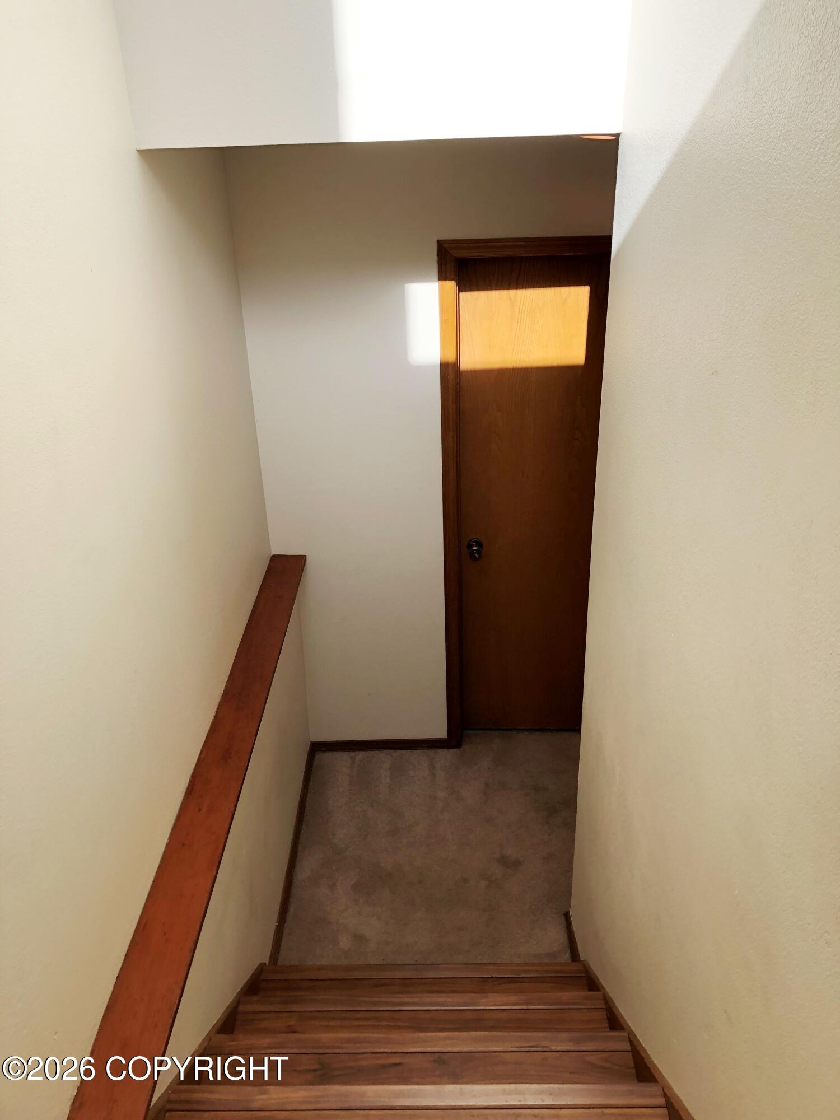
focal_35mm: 28
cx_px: 420
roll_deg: +2.4
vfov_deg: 63.4
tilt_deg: -26.8
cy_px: 560
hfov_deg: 49.7
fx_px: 906
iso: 20
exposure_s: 1/463
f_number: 1.8
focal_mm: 3.99
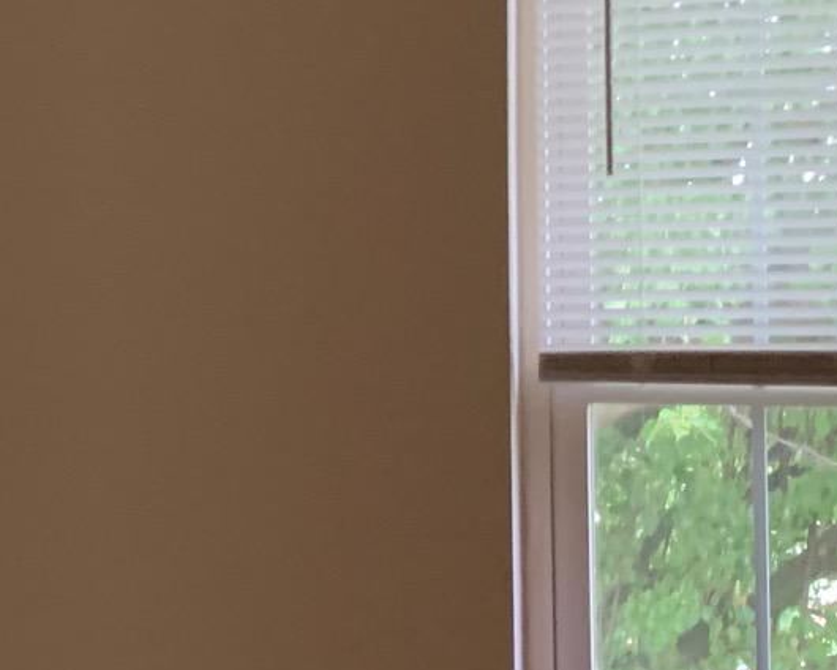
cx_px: -101
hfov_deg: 18.7
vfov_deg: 15.7
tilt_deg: +3.5
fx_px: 2428
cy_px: 201
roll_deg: -1.3
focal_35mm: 98
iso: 320
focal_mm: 4.25
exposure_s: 1/40
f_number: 1.8
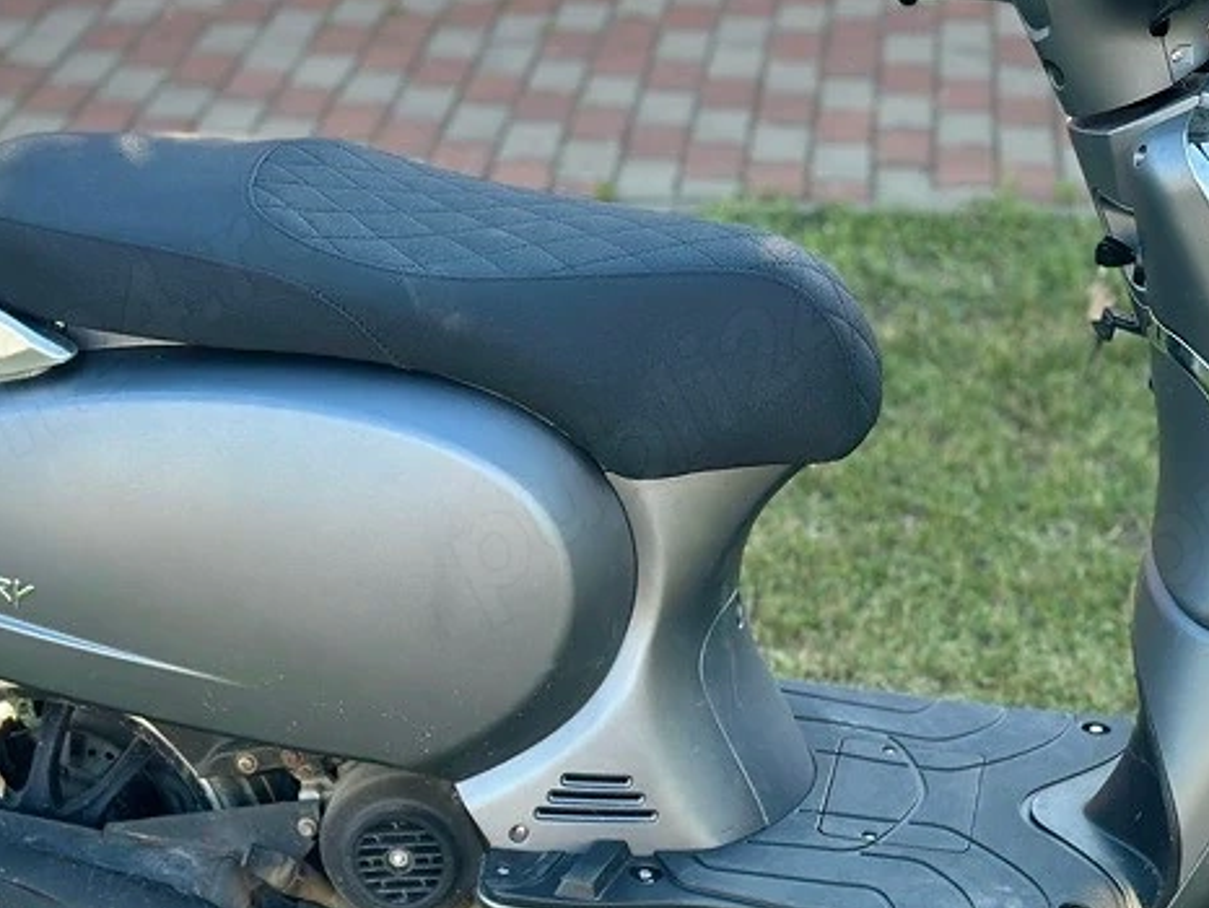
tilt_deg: -19.9
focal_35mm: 103
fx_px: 3599
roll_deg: -1.0
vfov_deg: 14.4
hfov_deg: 18.9
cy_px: 407
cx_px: 898
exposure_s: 1/464
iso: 80
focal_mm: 6.86
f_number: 1.78
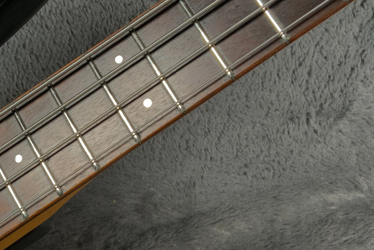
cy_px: 158
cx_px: 82
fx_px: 675
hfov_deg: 30.3
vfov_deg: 20.9
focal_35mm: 65
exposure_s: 1/104
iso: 20
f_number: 1.8
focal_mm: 3
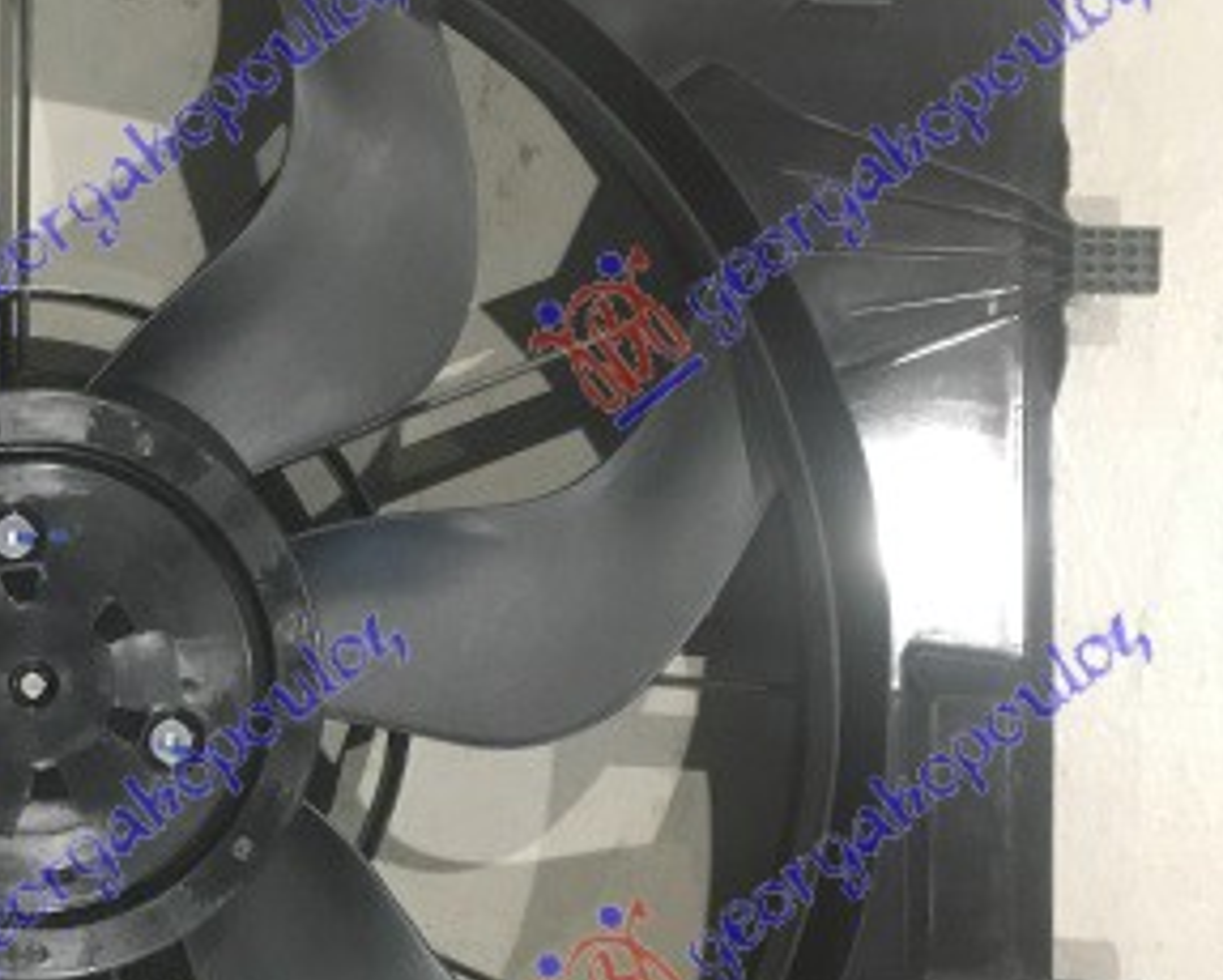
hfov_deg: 26.4
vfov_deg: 22.1
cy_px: 628
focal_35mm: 69
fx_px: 2499
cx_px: 77
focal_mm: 4.15
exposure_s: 1/17
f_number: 2.2
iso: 250
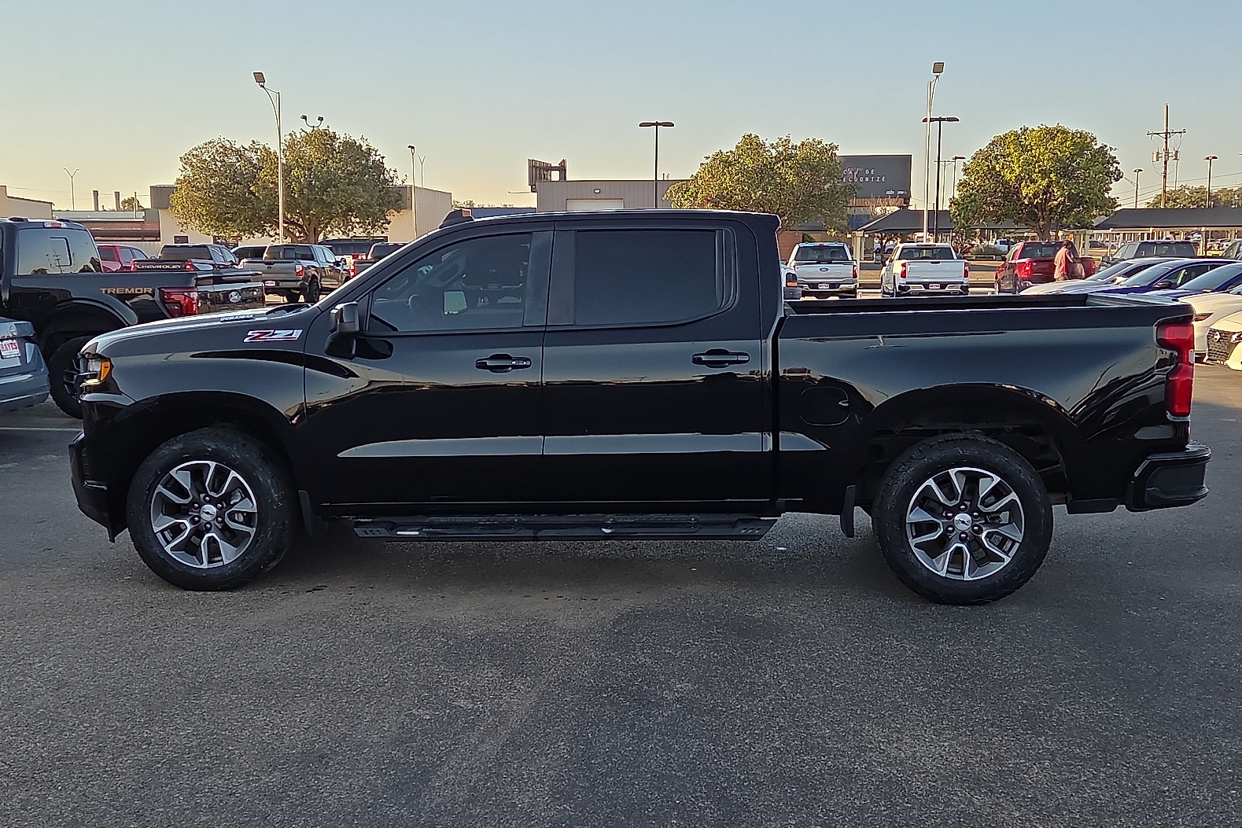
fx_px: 1346
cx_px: 615
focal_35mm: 39
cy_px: 400
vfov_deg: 34.2
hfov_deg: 49.5
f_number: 1.8
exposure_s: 1/769
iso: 25
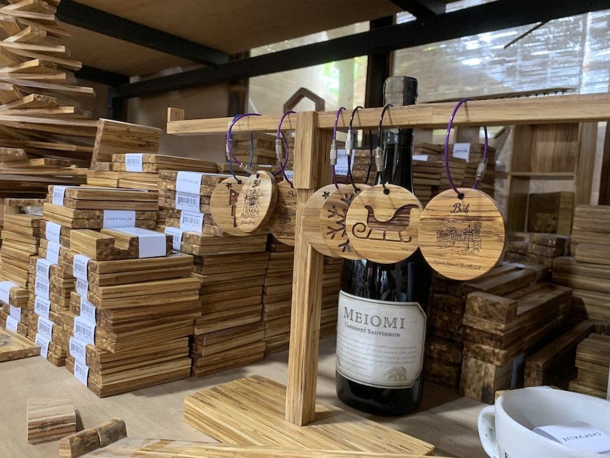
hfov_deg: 67.3
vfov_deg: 53.1
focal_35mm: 26
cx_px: 305
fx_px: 458
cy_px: 229
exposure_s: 1/60
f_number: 1.8
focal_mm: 4.25
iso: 250
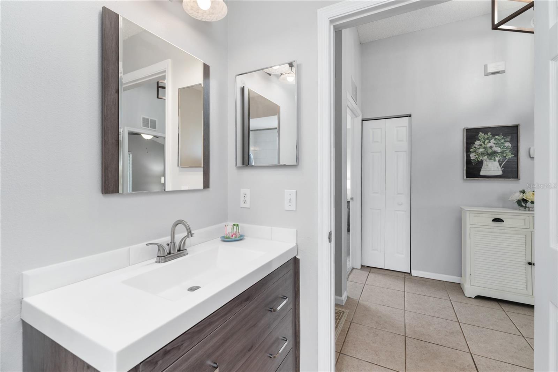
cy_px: 186
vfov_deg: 75.1
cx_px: 279
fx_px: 242
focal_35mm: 16
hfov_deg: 98.2
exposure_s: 1/8
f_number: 7.1
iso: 320
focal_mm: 15.6
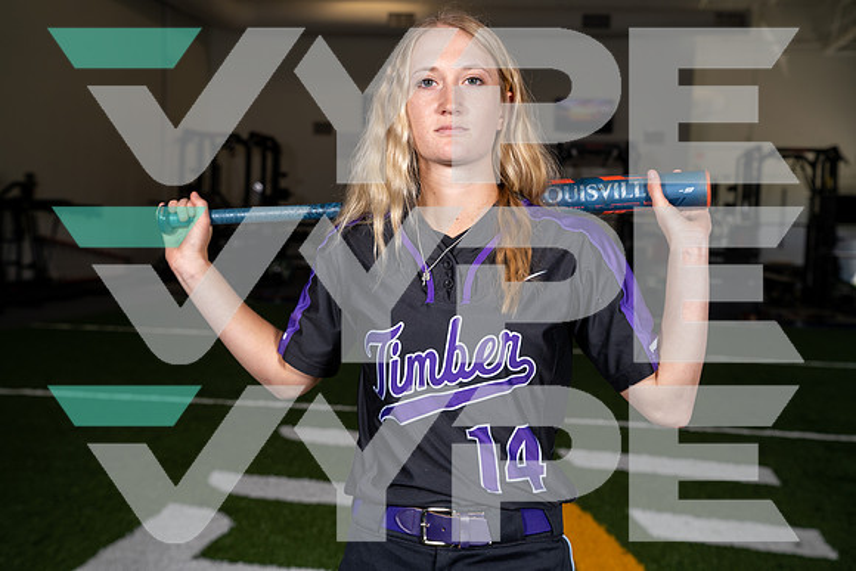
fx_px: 1308
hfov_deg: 36.2
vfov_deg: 24.6
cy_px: 286
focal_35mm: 55
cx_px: 428
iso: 200
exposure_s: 1/200
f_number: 5.6
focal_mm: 55
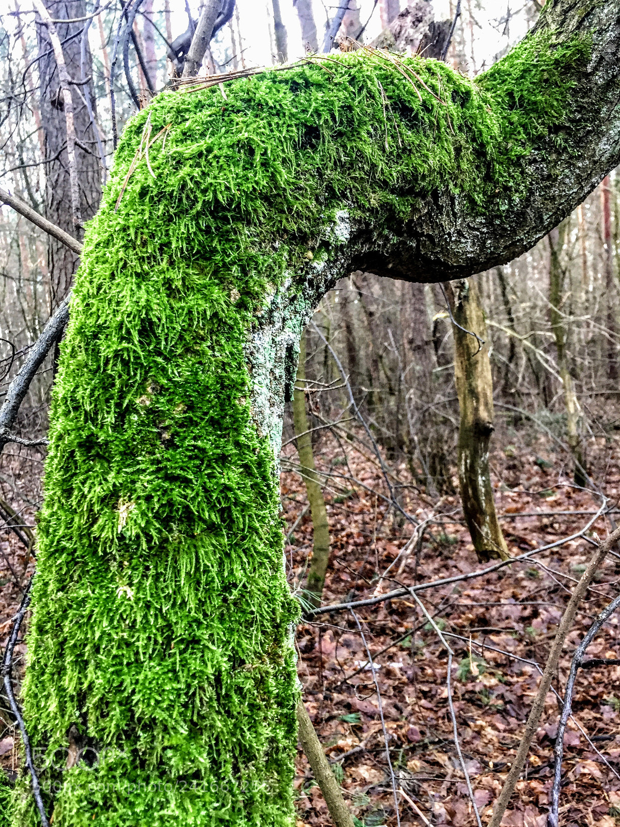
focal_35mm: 29
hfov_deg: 48.2
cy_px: 414
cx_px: 310
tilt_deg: -1.8
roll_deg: +4.6
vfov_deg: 61.7
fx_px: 693
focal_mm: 4.15
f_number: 2.2
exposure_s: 1/33
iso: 64
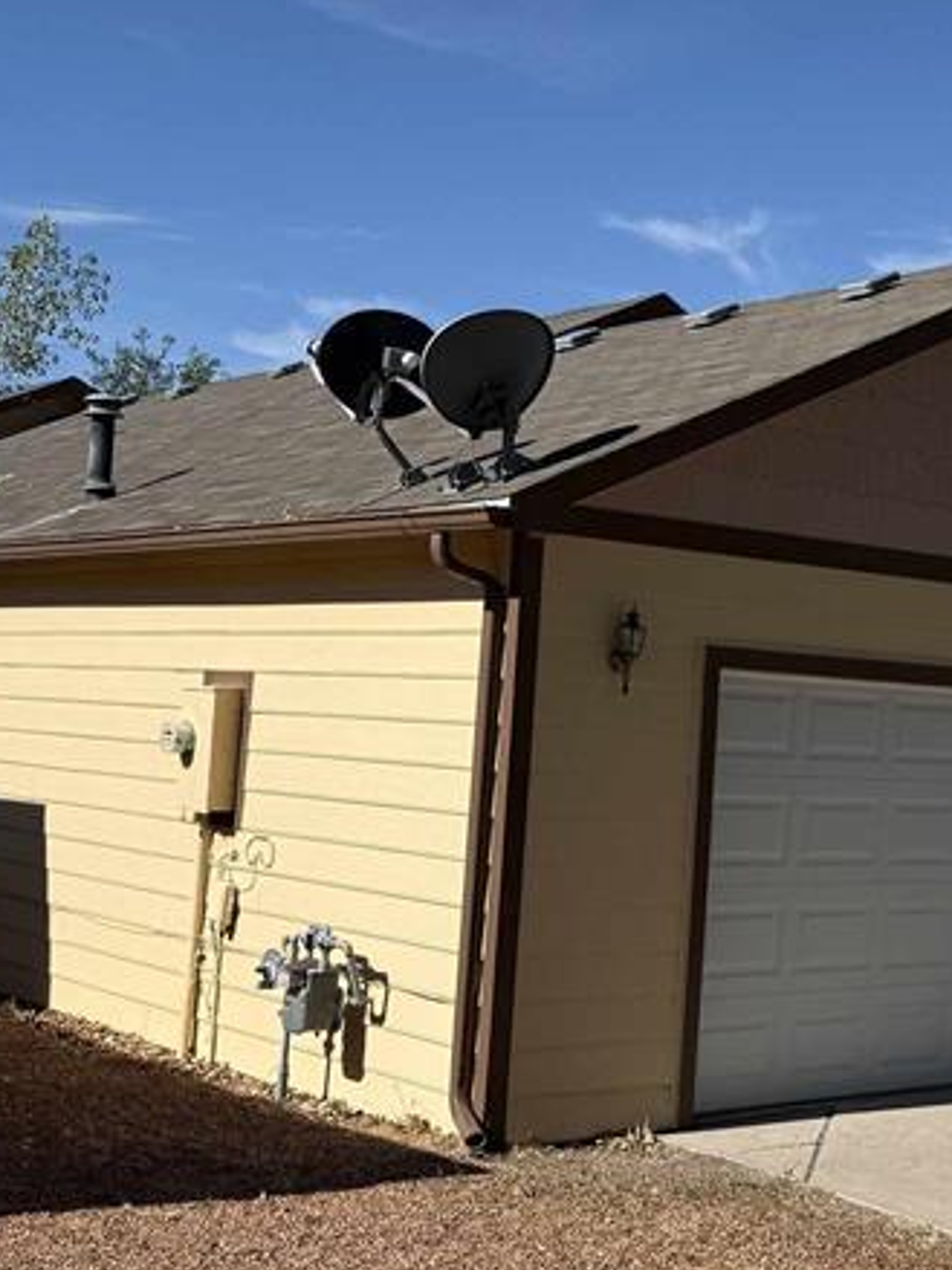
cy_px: 613
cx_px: 888
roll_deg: -3.6
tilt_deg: +3.5
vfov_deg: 34.4
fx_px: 2054
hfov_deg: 25.2
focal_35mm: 56
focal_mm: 6.76
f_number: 1.78
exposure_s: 1/6711
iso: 80
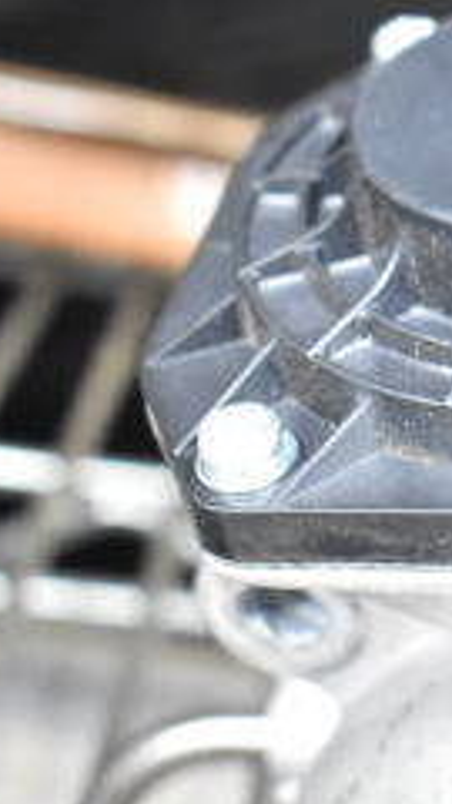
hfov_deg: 10.1
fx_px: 2386
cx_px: 860
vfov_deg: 19.1
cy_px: 377
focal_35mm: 112
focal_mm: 28
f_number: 5.6
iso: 1600
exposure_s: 1/125
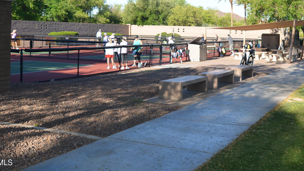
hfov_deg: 40.5
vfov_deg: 23.2
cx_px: 173
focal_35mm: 51
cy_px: 38
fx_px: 411
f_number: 5
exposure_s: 1/200
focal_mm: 24
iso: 100
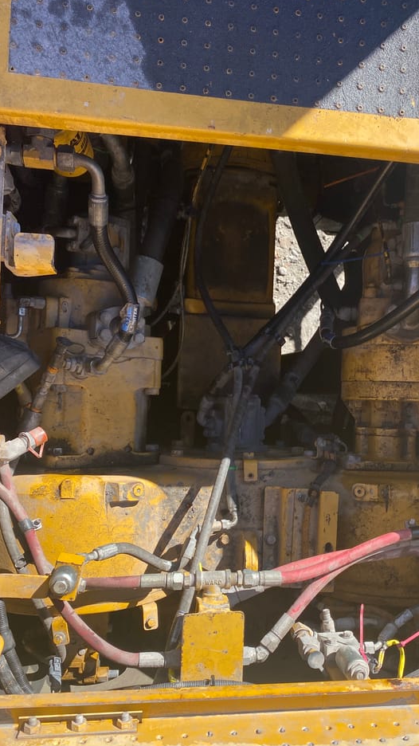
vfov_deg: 62.6
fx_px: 613
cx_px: 266
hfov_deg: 37.5
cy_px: 400
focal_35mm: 31
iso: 32
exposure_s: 1/877
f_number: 1.8
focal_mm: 4.25
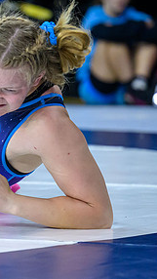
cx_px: -137
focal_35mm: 336
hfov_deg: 3.6
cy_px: 179
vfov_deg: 6.4
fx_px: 2485
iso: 3200
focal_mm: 104
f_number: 2.8
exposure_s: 1/800
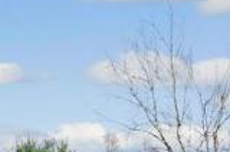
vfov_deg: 16.8
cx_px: -56
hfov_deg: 24.5
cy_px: 223
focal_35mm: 74
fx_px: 472
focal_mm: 12
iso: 250
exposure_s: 1/250
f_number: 8
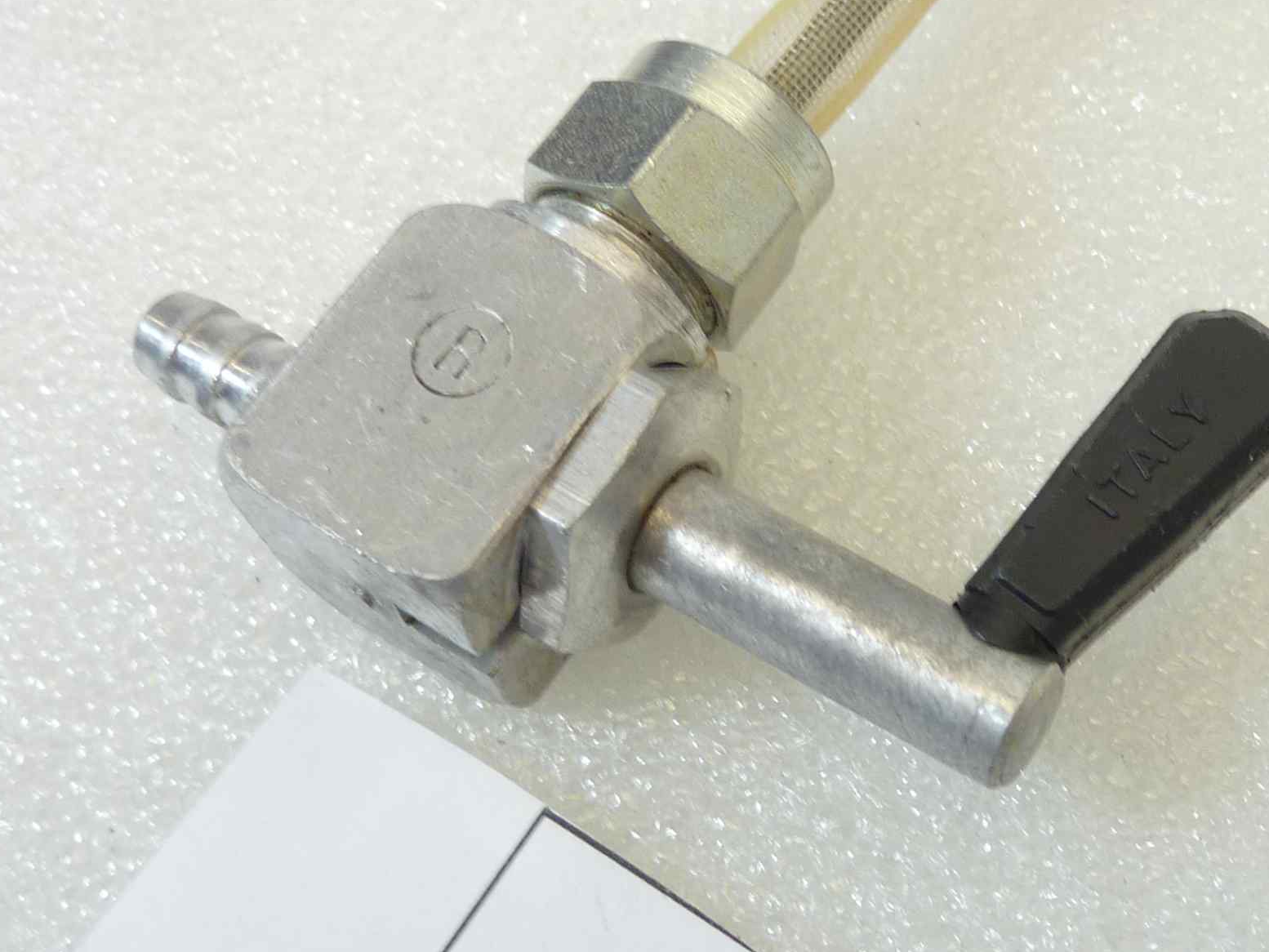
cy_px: 425
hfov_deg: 34.2
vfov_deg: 26.1
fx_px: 2053
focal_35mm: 56
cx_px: 777
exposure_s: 1/30
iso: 80
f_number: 3.3
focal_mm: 4.1
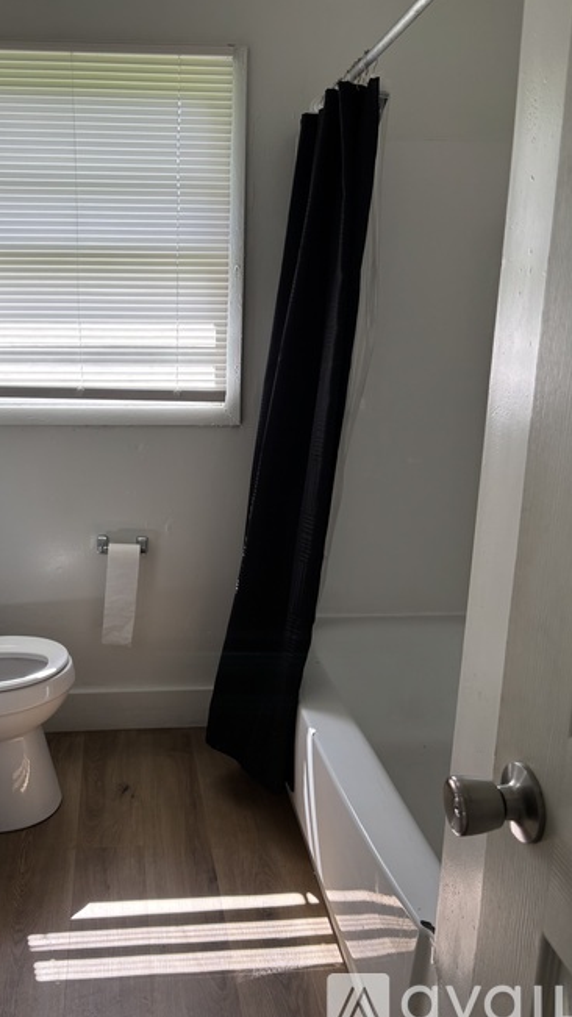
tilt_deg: -13.5
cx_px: 189
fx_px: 782
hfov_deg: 39.7
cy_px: 515
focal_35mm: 29
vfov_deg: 66.1
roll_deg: -1.2
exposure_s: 1/240
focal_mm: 5.96
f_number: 1.6
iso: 40
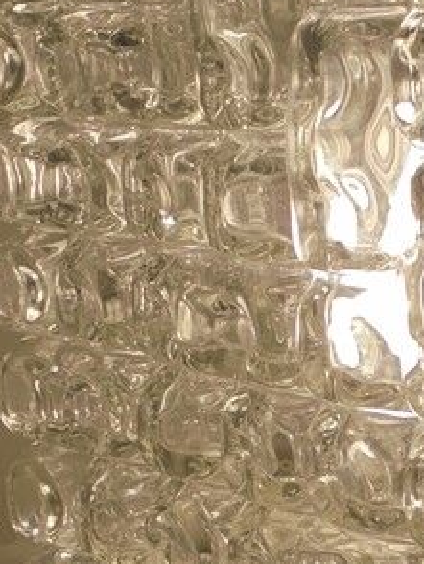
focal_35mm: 104
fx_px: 1696
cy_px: 351
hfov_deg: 13.9
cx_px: 479
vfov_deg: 18.9
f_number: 4
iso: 100
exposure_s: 1/160
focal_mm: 6.1
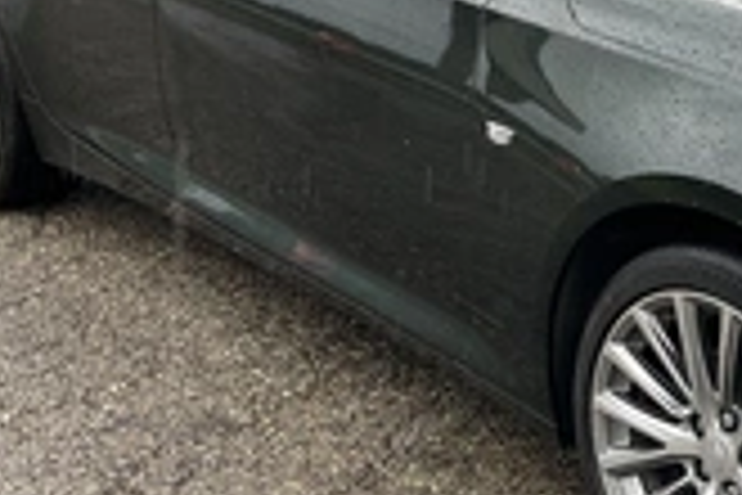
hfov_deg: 26.4
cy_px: 288
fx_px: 1504
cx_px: 729
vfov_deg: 18.7
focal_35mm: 73
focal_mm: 3
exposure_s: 1/180
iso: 20
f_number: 1.8
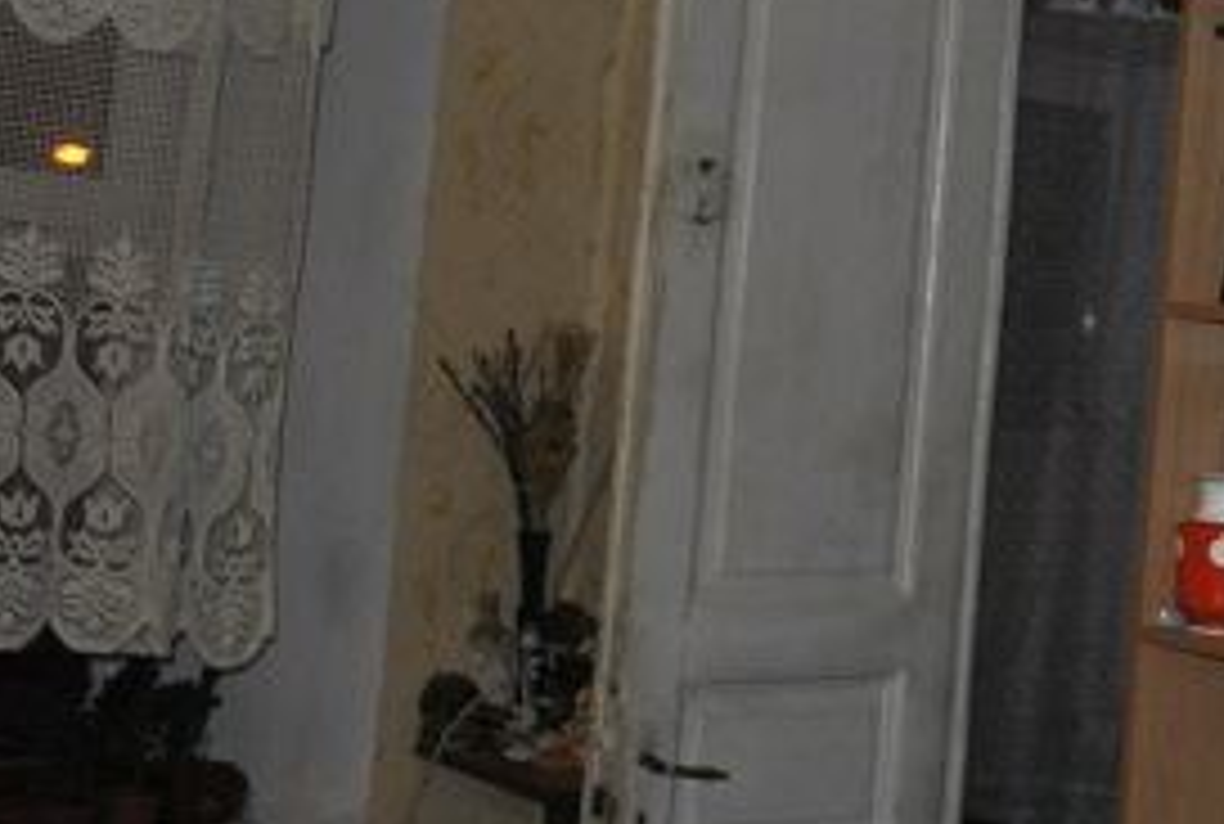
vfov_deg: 14.0
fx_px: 3307
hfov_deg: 19.9
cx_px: 1395
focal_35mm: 97
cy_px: 25
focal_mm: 22
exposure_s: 1/60
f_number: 3.8
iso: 200
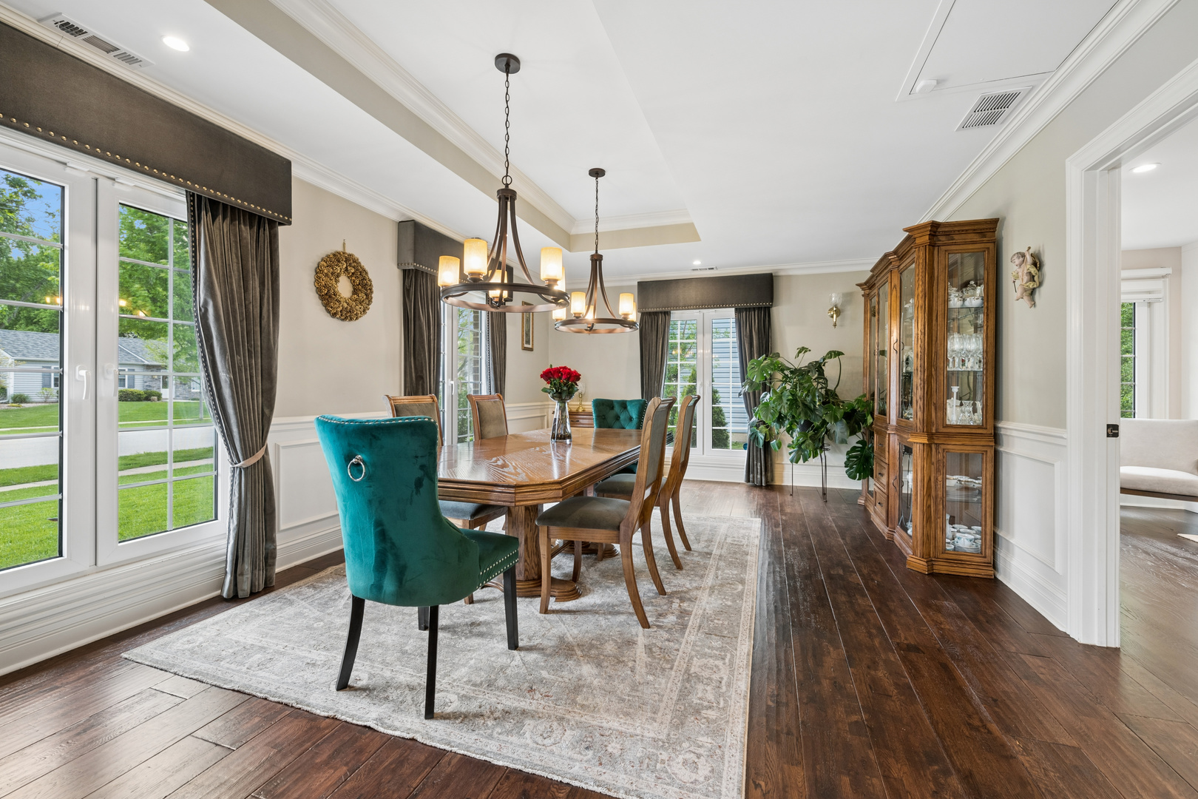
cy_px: 400
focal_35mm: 15
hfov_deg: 100.4
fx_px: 499
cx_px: 599
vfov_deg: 77.3
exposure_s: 1/20
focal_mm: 15
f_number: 8
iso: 400
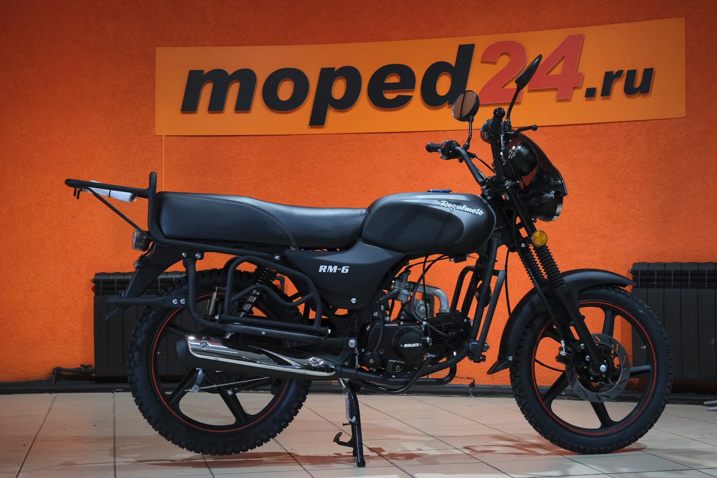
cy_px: 239
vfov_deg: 26.5
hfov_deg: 38.9
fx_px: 1016
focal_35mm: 51
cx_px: 358
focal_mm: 34.2
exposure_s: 1/100
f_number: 4.5
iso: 1600
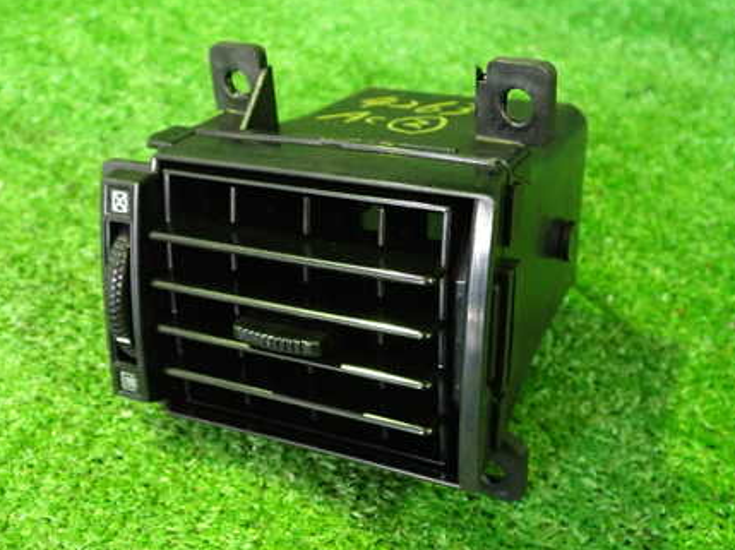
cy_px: 242
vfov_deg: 34.3
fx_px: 891
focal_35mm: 42
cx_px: 397
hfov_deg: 44.8
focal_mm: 5.4
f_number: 2.3
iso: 800
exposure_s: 1/20
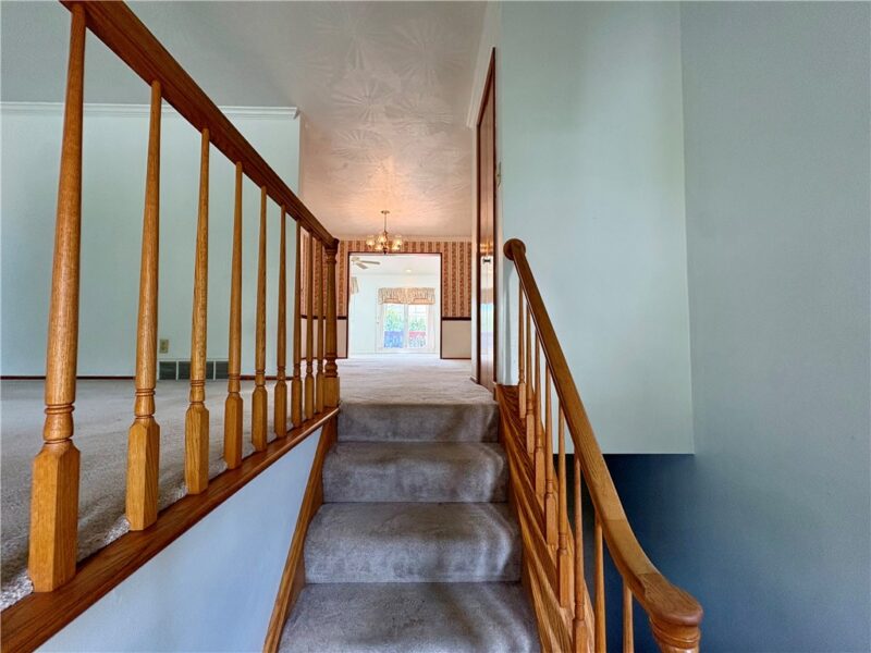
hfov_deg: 102.1
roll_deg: +0.2
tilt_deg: +2.5
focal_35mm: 14
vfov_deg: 85.7
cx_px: 436
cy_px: 326
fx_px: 352
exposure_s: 1/120
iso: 200
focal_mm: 2.22
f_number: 2.2
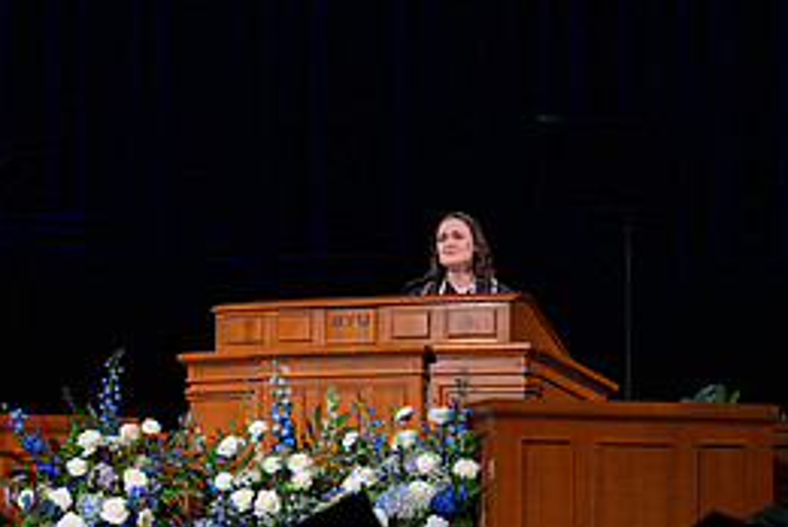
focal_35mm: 156
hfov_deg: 13.1
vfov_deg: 8.8
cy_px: 310
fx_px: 3418
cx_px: 430
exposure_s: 1/320
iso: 3200
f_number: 4
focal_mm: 70
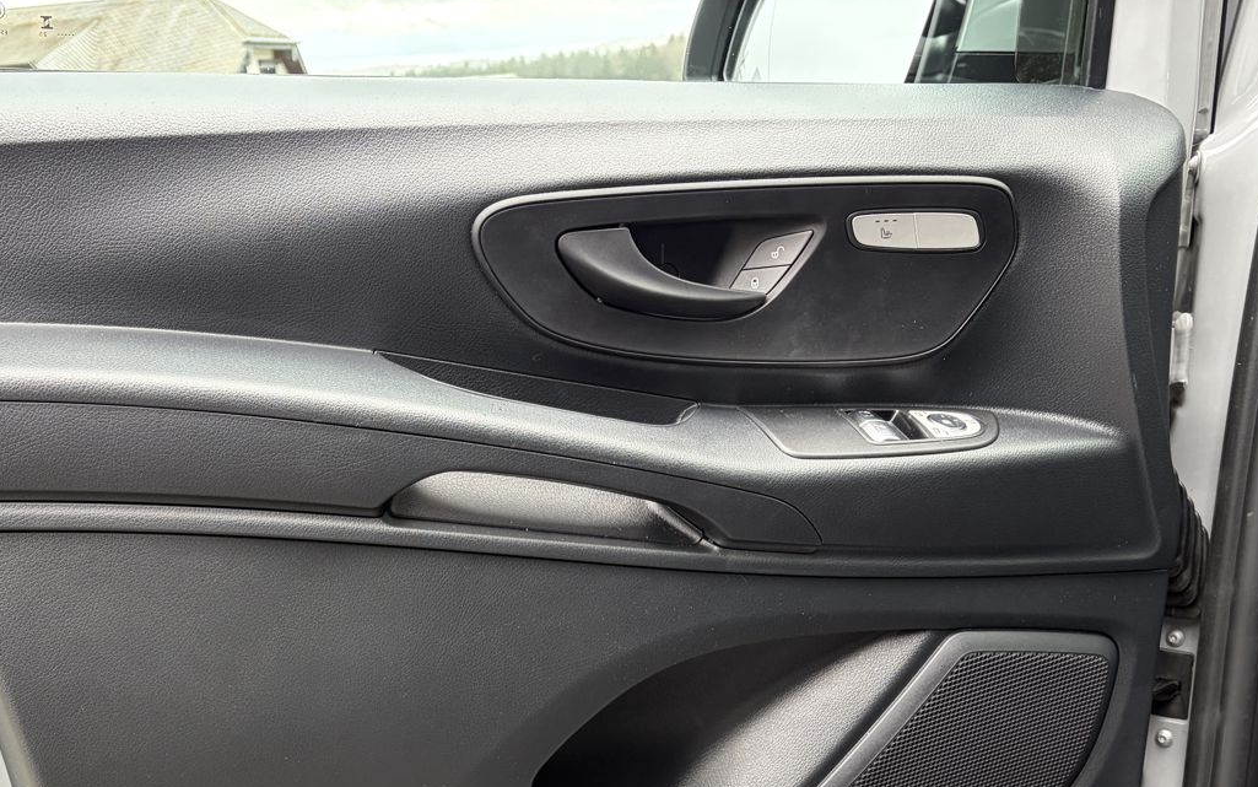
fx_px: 1474
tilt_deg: -23.0
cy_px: 733
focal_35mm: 43
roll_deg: +4.9
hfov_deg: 45.7
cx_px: 450
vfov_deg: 28.5
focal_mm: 5.96
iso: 125
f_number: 1.6
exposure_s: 1/161
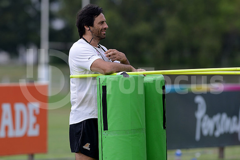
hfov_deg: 6.9
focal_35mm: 300
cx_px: 120
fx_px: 2000
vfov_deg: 4.6
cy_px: 80
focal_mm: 300
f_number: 4
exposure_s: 1/800
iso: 200
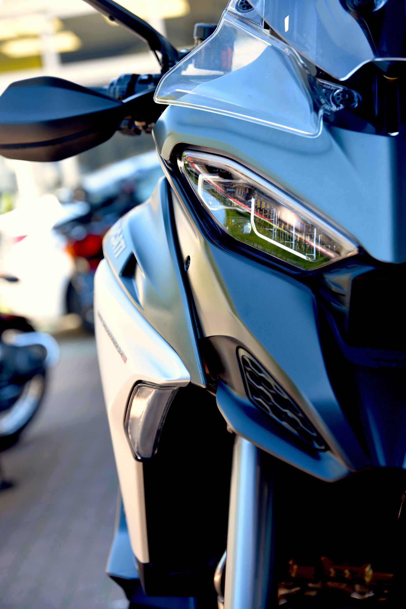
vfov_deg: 28.8
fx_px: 1183
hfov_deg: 19.5
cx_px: 203
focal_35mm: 70
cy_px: 304
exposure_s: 1/60
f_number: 3.5
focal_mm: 70
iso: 100
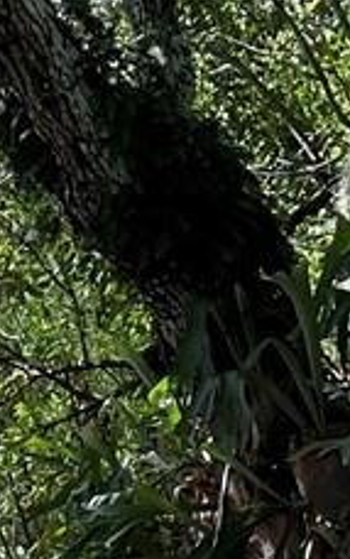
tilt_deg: -0.2
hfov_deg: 6.8
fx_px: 2938
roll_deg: -1.5
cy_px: 900
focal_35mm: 193
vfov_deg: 10.4
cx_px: 22
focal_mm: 5.7
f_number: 1.5
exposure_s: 1/572
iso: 50
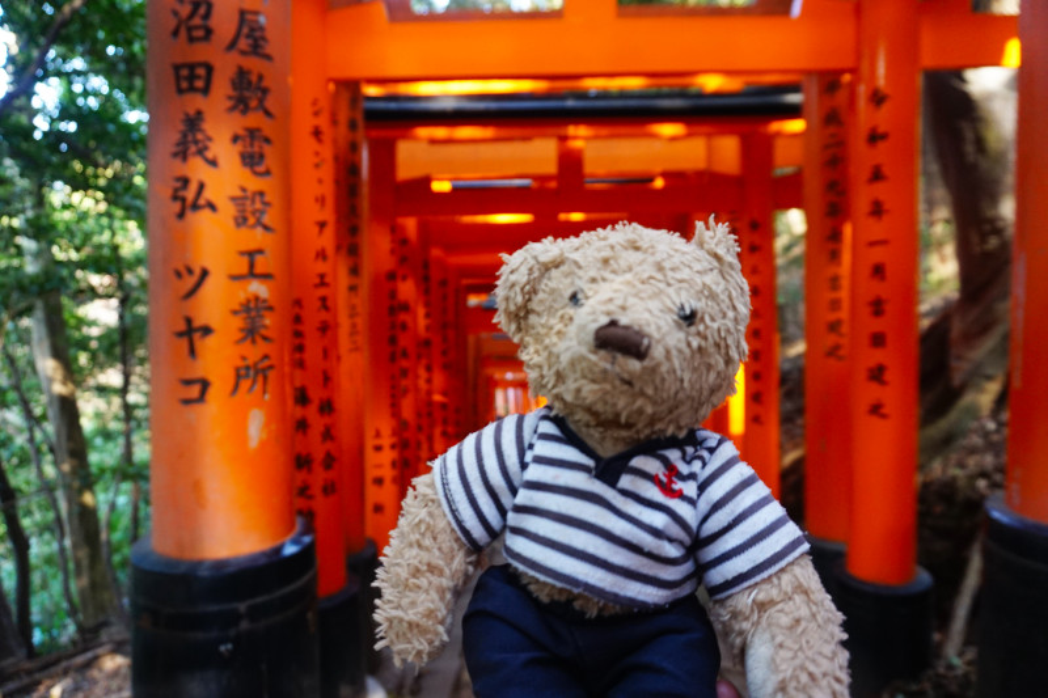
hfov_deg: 73.8
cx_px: 524
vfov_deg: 53.1
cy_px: 349
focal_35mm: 24
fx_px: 698
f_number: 4
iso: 640
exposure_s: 1/60
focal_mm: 16
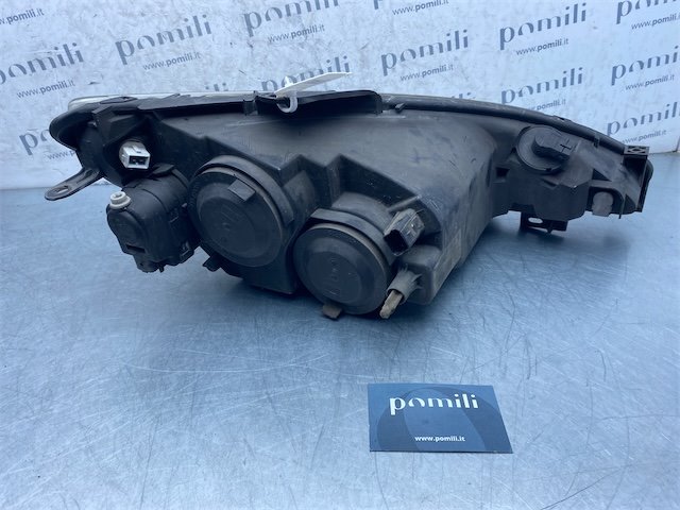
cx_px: 340
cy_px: 255
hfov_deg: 67.3
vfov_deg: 53.1
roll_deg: +0.1
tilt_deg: -31.2
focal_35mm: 26
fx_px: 511
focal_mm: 4.25
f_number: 1.8
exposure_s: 1/467
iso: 32
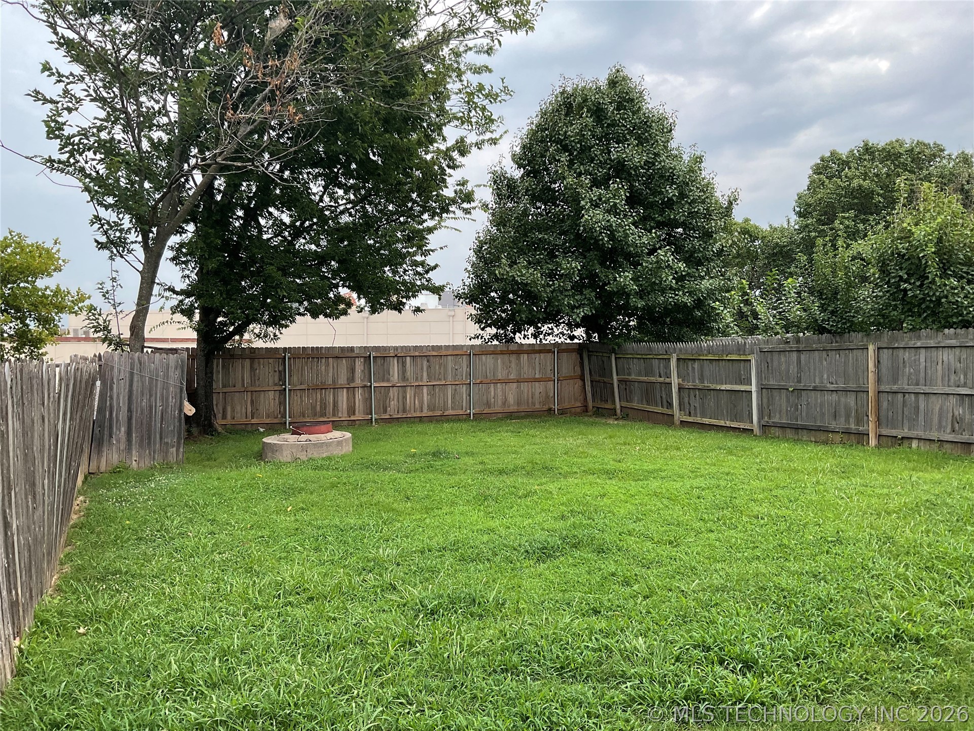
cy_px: 366
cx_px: 487
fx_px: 816
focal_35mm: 29
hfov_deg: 61.7
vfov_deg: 48.2
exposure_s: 1/642
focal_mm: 3
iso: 16
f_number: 1.8
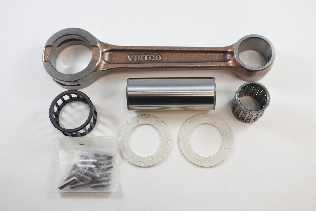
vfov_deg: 31.2
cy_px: 106
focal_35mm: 43
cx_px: 158
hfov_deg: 45.4
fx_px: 377
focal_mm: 16.1
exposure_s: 1/125
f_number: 4.5
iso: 560
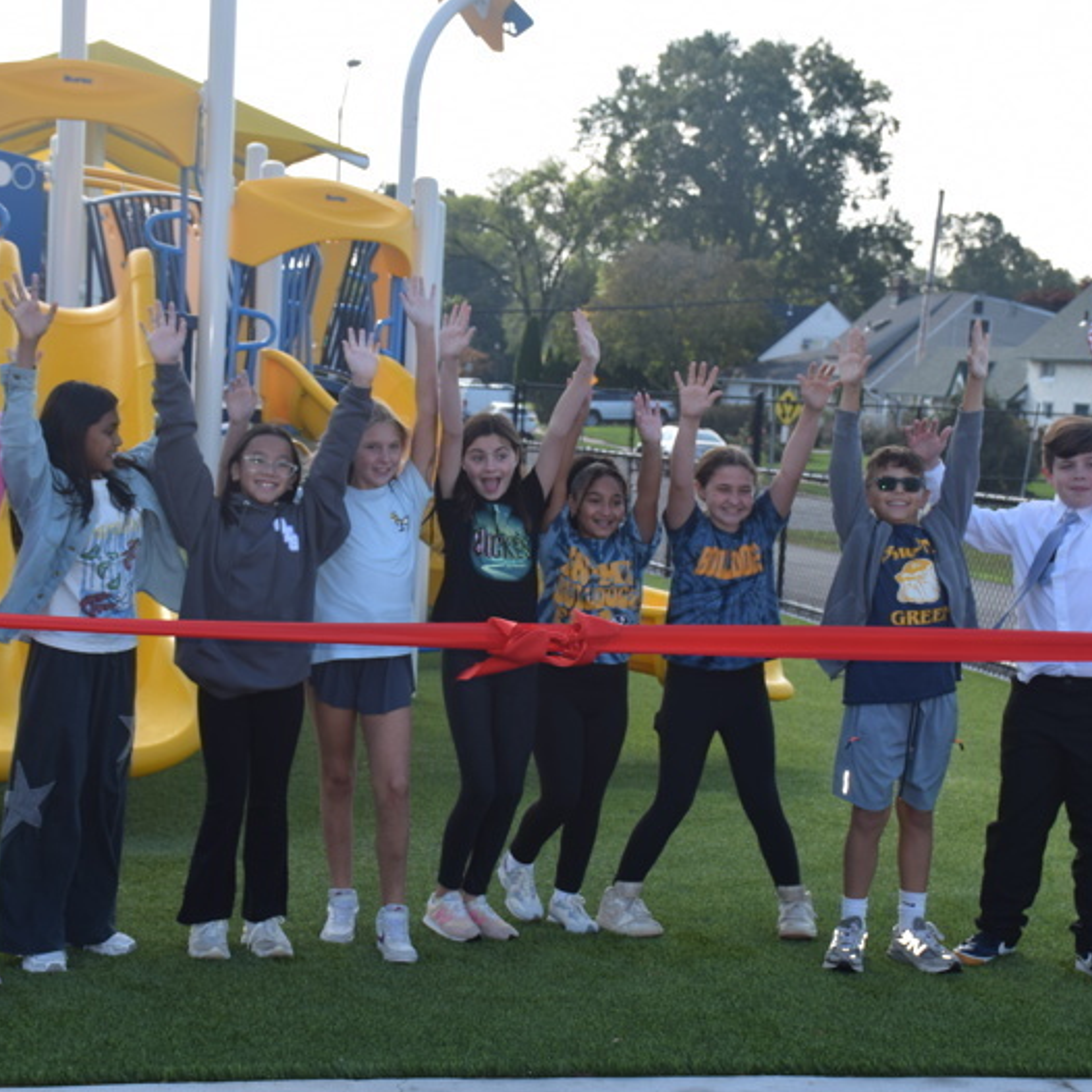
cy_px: 550
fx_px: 2356
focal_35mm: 66
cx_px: 507
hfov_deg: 26.1
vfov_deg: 26.1
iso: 100
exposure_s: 1/200
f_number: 7.1
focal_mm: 34
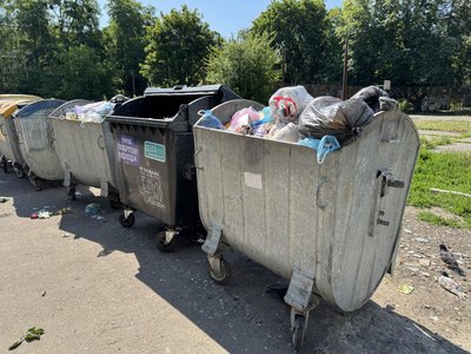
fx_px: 327
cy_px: 177
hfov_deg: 71.6
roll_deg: +0.7
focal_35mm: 24
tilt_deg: -12.9
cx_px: 236
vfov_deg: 56.8
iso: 80
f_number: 1.78
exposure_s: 1/1560
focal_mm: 6.76
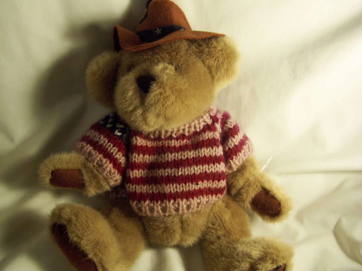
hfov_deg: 50.1
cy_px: 136
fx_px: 387
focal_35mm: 37
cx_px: 181
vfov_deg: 38.7
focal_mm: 5.6
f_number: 2.8
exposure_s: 1/90
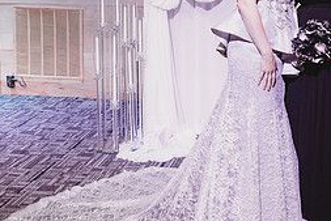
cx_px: 266
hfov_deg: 35.1
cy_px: 19
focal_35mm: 55
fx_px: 506
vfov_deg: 23.9
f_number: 2.2
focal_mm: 24
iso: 400
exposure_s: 1/125
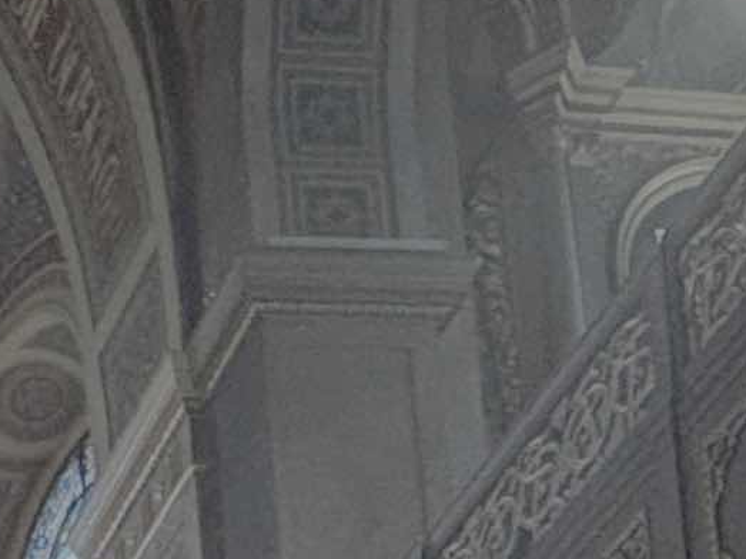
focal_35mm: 108
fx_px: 2327
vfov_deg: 9.4
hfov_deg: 15.4
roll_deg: +1.7
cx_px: -639
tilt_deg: +9.0
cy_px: 1861
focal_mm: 2.22
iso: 500
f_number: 2.2
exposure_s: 1/50
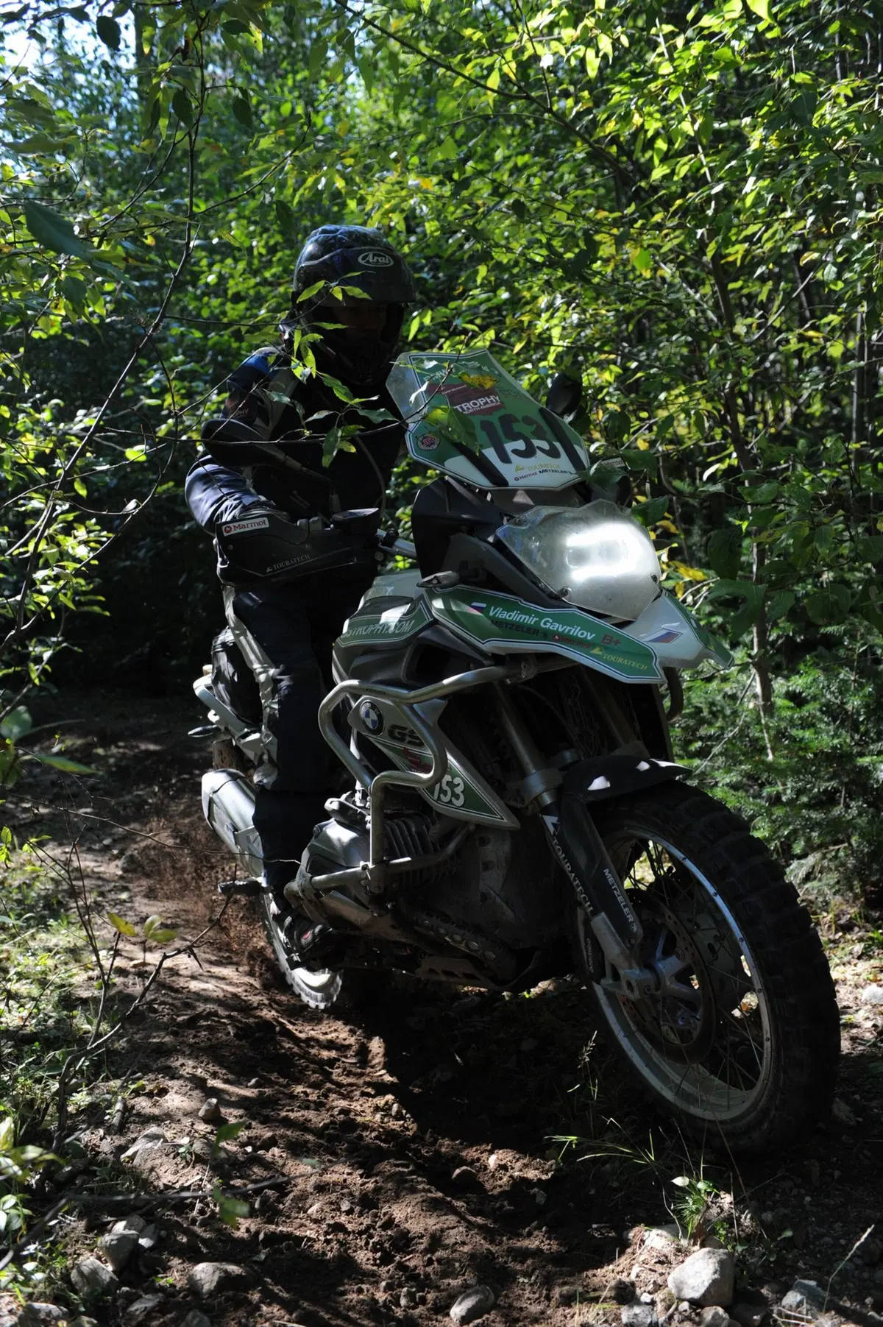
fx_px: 1289
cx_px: 442
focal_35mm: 35
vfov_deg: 54.5
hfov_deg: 37.8
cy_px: 664
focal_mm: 35
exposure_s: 1/1250
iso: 1600
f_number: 4
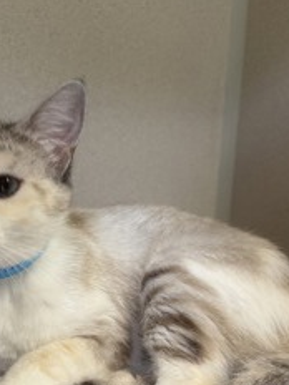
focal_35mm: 47
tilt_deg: -16.1
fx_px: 523
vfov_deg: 39.0
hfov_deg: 29.7
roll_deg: -0.4
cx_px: 34
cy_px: 302
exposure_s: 1/60
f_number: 1.6
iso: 160
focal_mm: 5.96
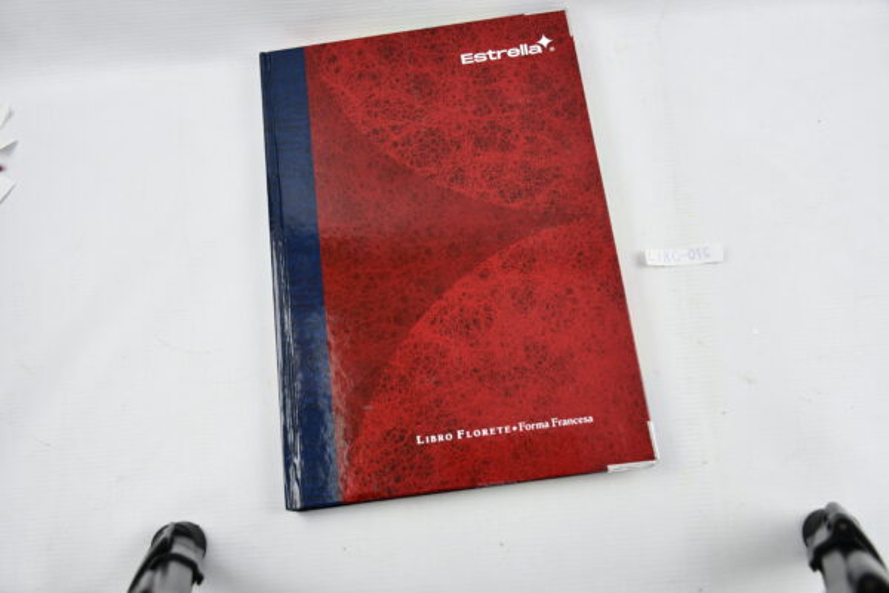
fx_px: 815
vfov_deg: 40.0
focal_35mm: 33
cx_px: 444
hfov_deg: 57.2
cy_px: 296
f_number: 3.5
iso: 800
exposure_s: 1/250
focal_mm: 22
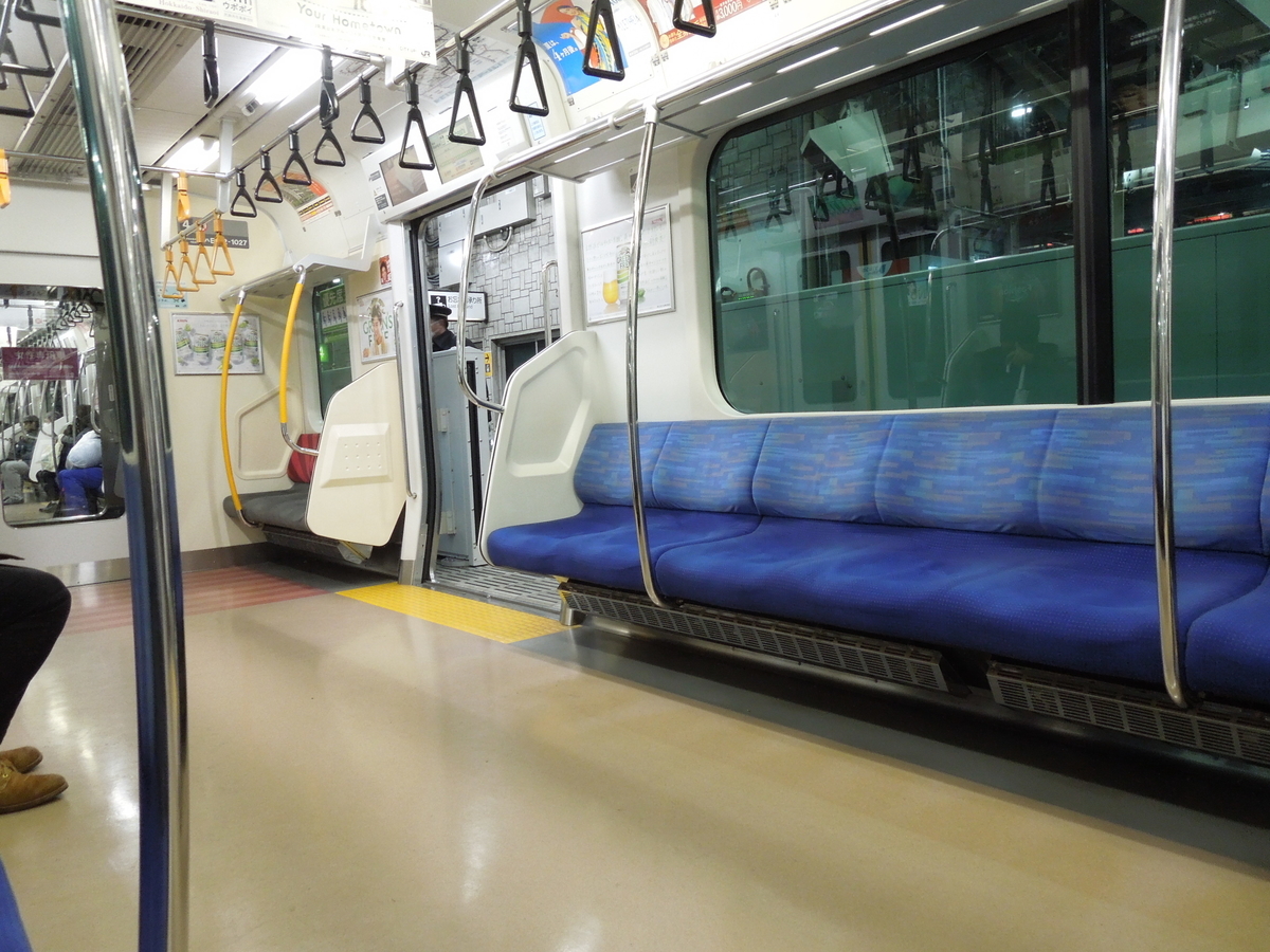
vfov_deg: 54.9
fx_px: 917
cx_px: 635
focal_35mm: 25
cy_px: 476
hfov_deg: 69.4
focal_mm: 4.5
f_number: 3.3
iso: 400
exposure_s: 1/25
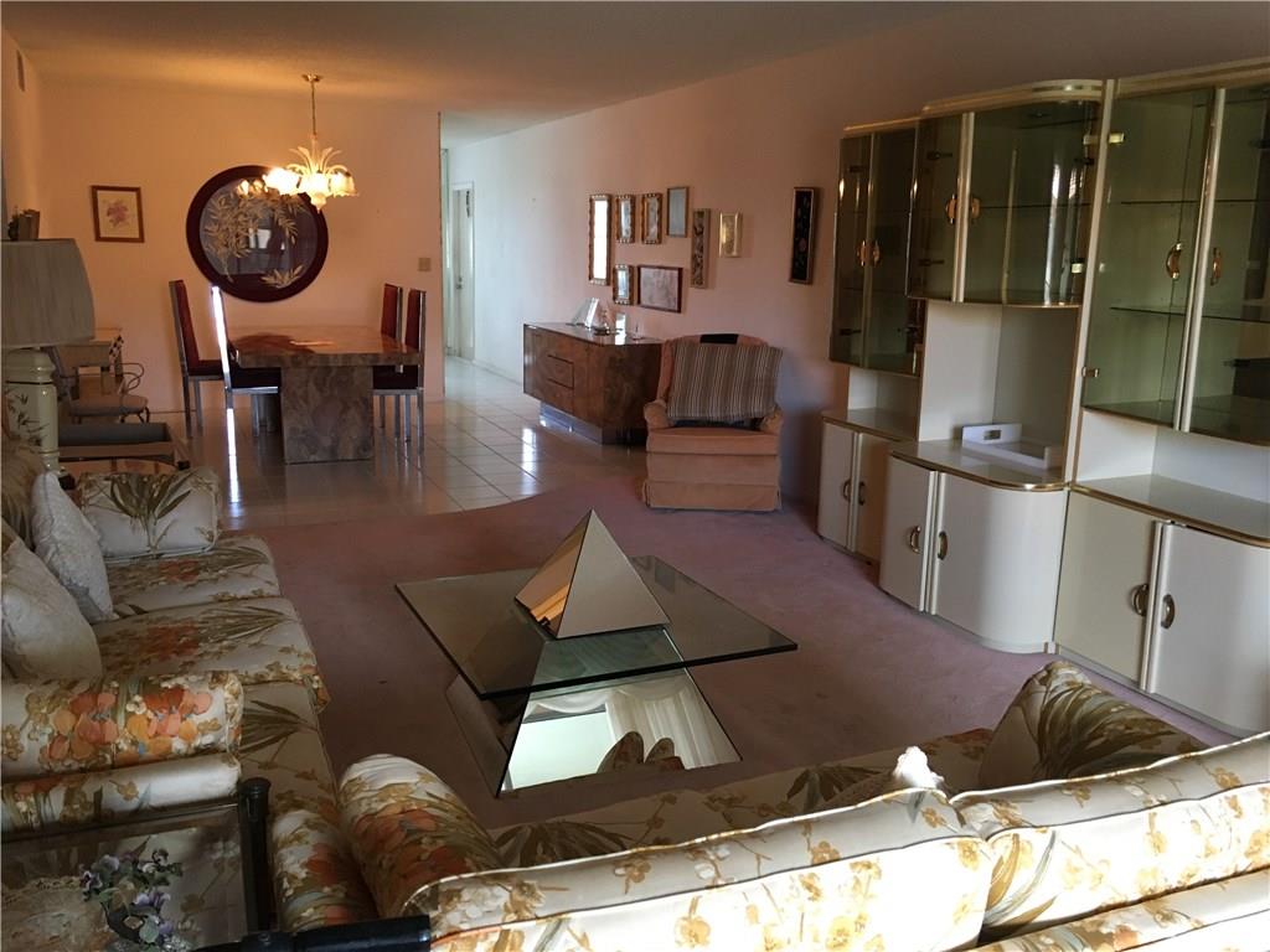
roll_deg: -1.4
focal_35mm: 29
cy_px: 476
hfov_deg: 61.7
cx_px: 635
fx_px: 1064
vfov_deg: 48.2
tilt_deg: -10.6
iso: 160
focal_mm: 4.15
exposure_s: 1/30
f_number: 2.2
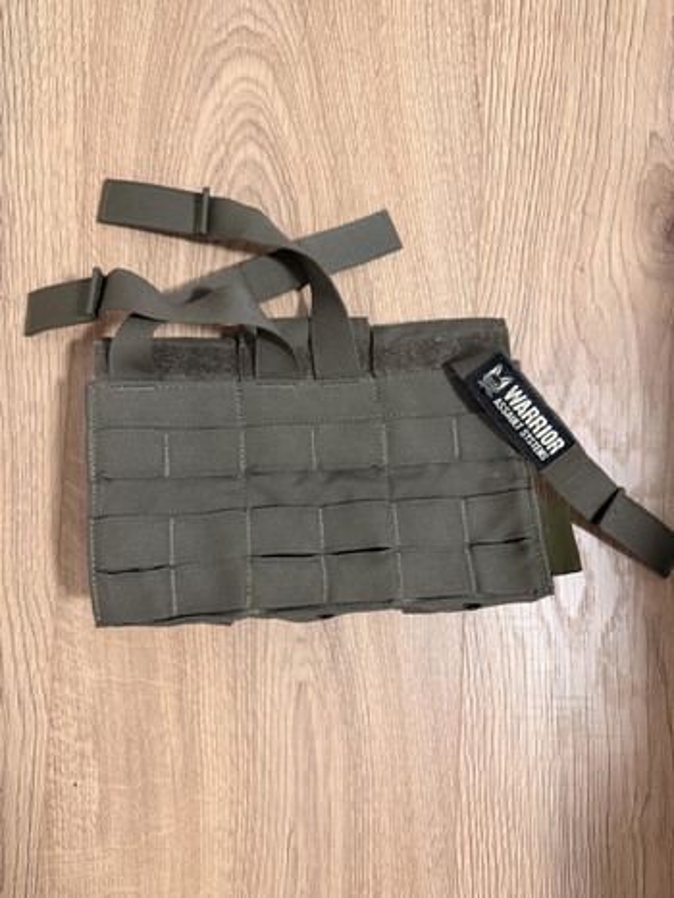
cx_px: 337
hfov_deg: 56.9
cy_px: 449
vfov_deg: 71.6
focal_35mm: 24
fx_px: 622
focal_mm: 6.76
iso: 800
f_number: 1.78
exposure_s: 1/60
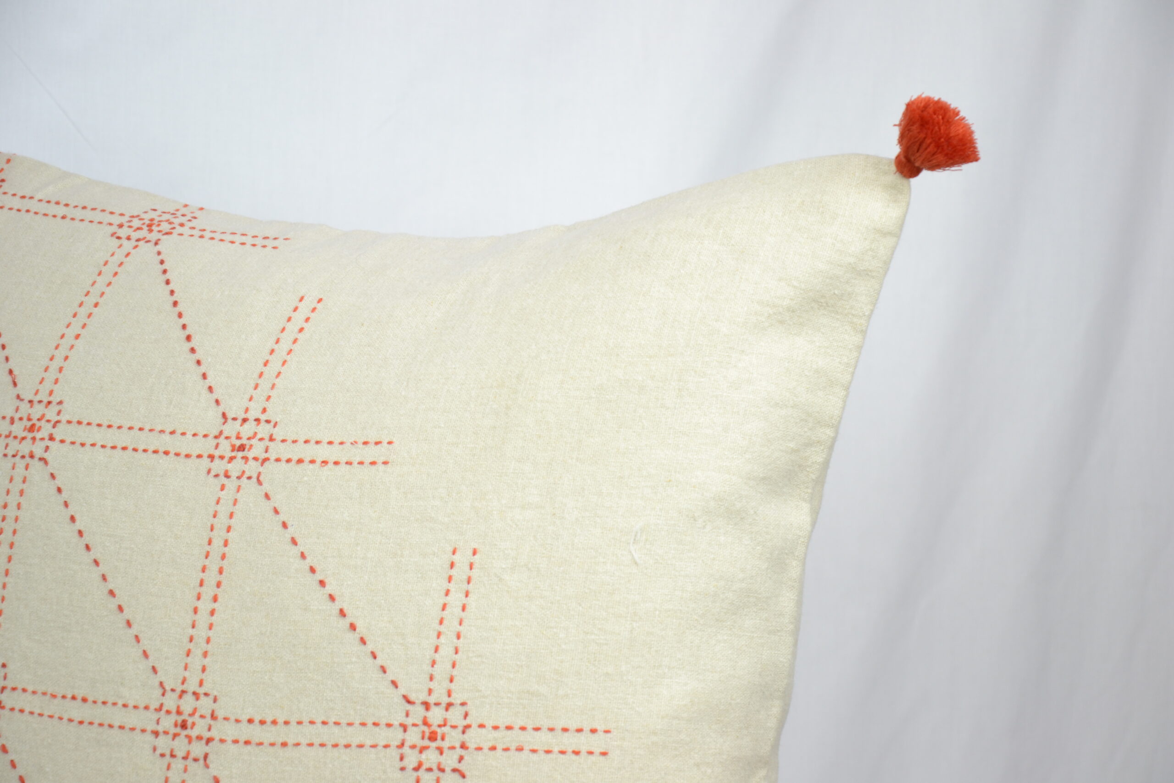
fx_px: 3424
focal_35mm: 105
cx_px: 587
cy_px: 392
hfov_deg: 19.5
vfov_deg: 13.0
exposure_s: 1/50
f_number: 6.3
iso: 400
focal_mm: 70
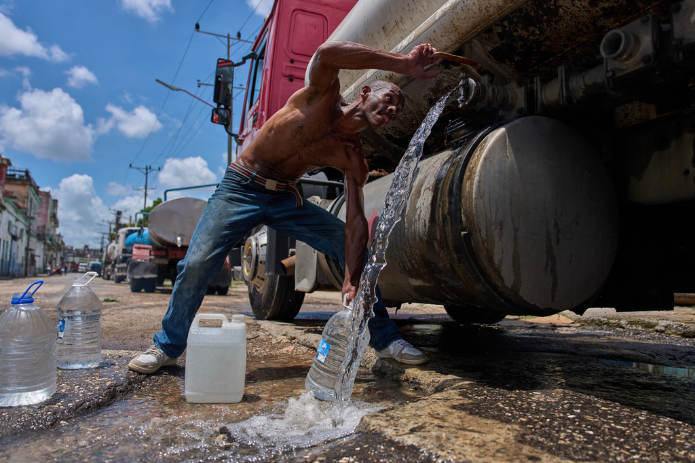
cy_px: 232
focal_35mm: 25
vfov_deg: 51.3
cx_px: 348
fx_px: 482
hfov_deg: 71.5
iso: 100
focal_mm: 25
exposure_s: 1/2500
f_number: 2.8
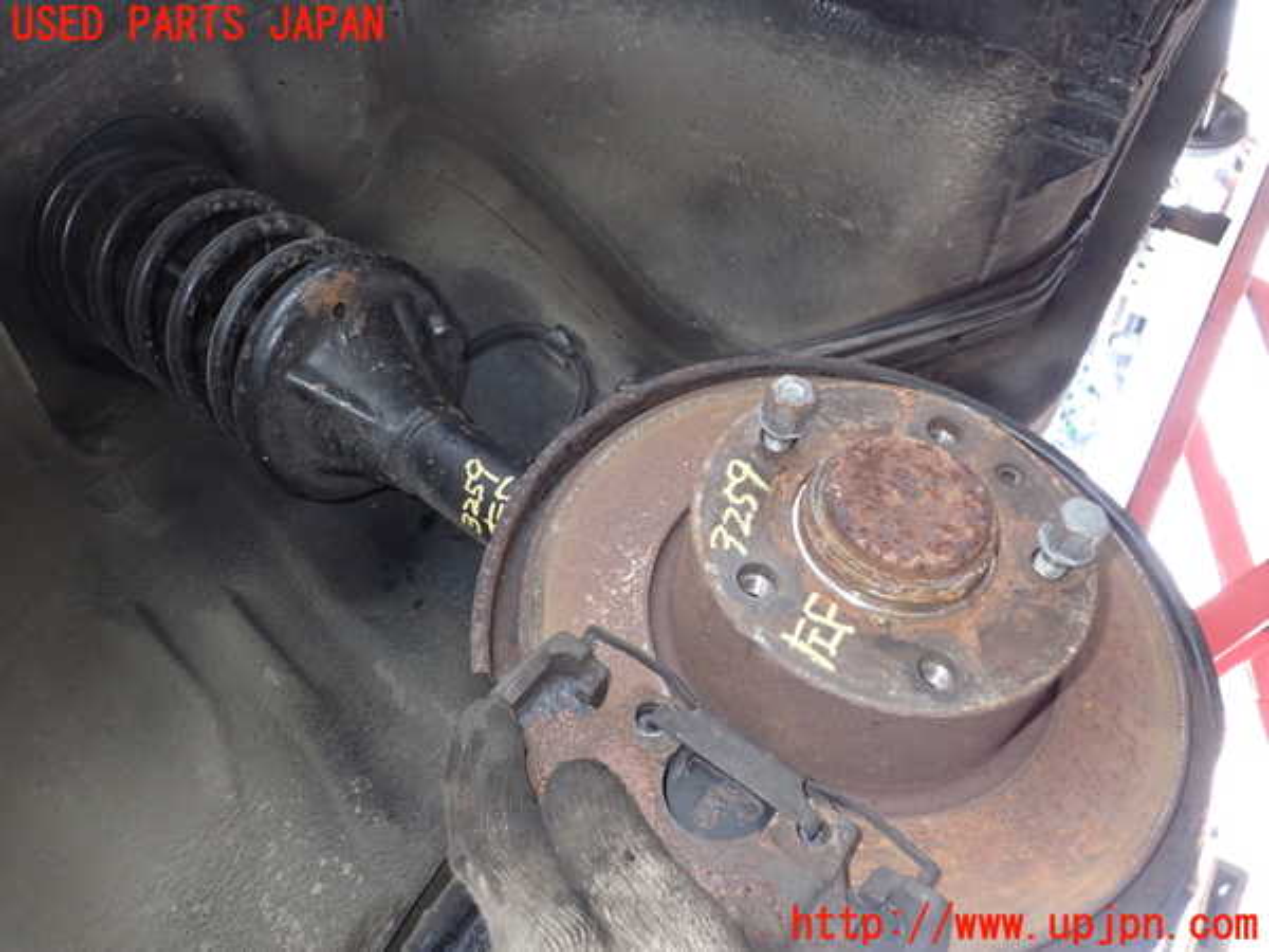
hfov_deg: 60.0
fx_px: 1100
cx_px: 634
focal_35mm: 30
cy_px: 476
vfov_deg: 46.8
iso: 250
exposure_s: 1/30
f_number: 2.3
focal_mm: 5.4
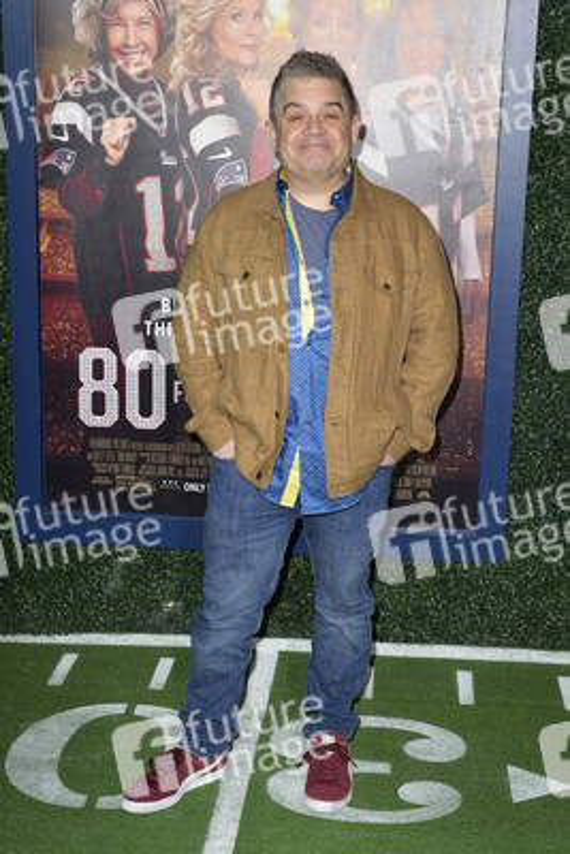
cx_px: 285
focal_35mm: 50
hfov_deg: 27.0
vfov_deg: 39.6
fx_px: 1186
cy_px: 427
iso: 400
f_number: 6.3
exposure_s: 1/250
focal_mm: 50
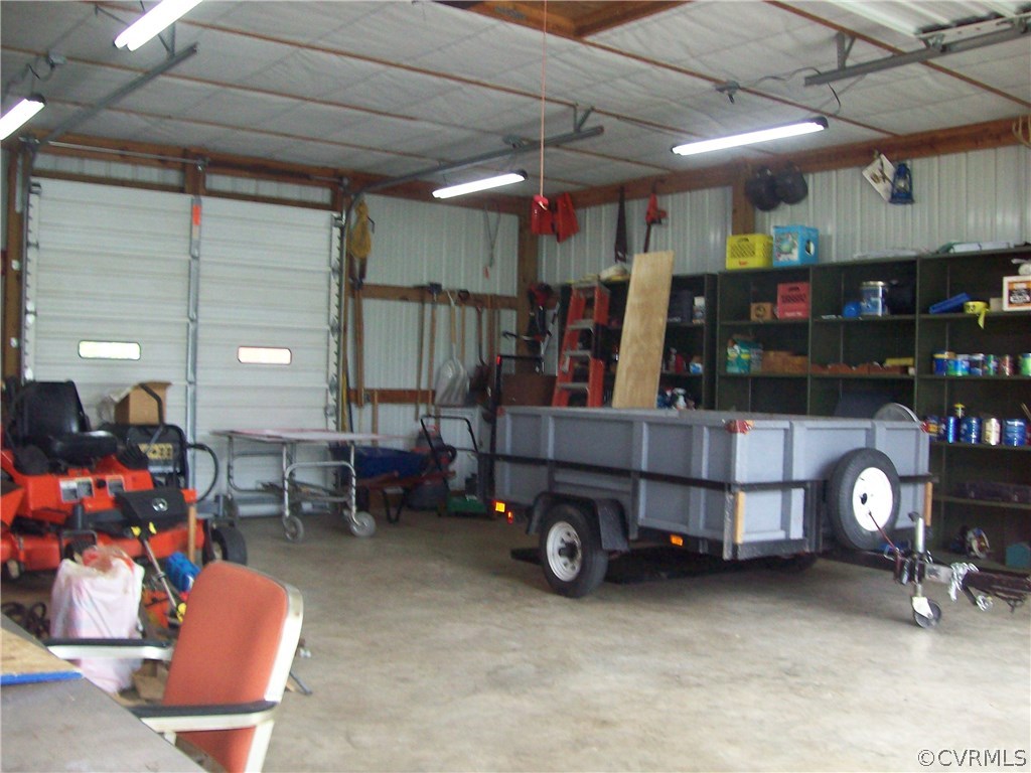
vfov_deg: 39.7
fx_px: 1072
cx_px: 516
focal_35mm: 36
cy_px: 386
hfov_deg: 51.4
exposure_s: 1/64
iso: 200
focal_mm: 6
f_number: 2.7
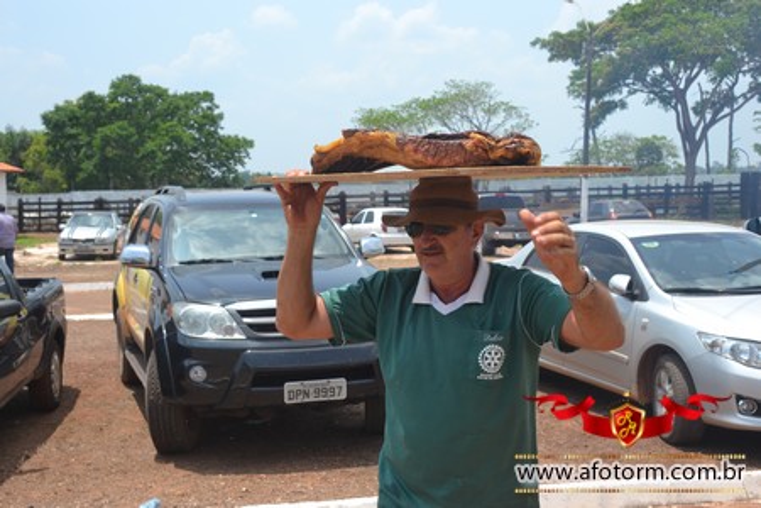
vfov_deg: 28.1
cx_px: 380
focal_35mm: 48
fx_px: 1015
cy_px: 254
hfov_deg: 41.1
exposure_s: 1/250
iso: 100
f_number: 8
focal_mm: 32
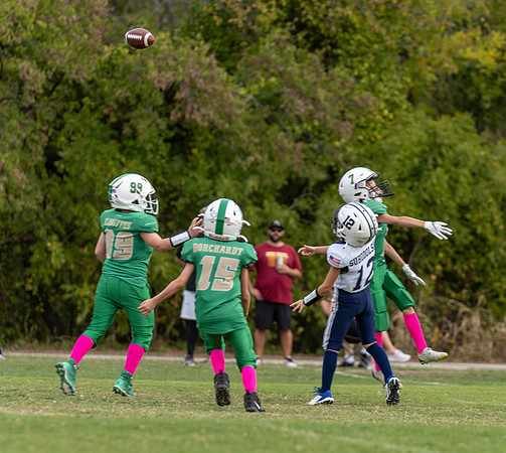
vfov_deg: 5.6
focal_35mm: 297
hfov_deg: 6.2
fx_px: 4658
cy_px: 277
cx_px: 286
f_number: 3.5
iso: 200
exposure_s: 1/1250
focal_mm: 200
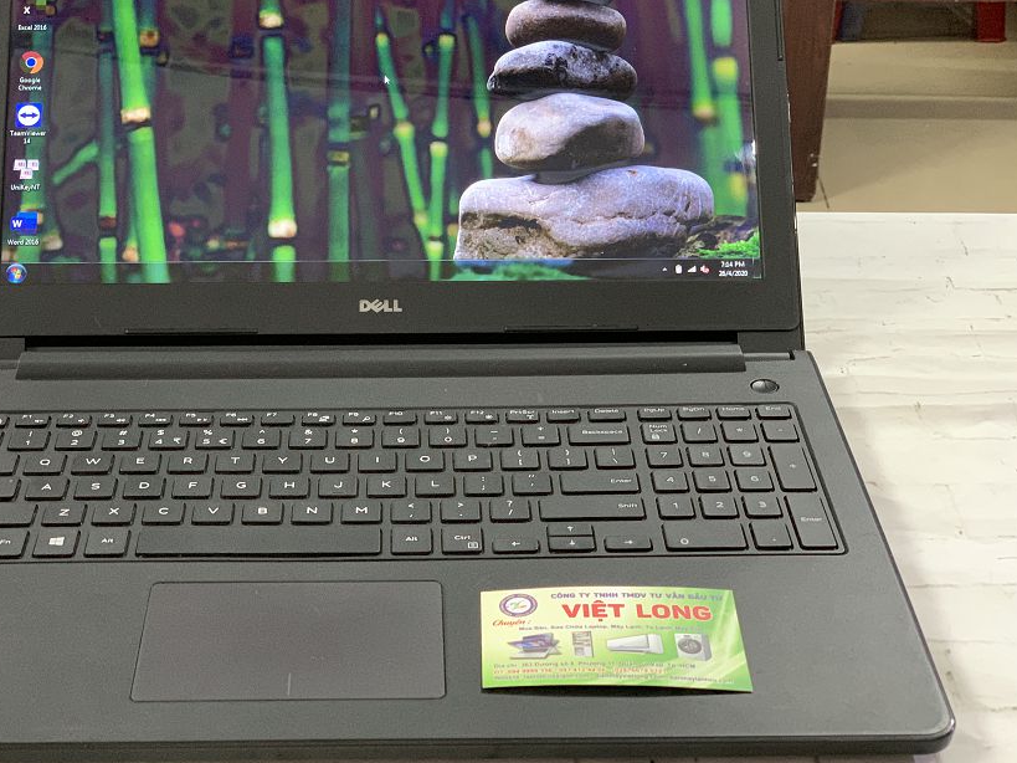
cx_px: 418
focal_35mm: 65
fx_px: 1909
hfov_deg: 29.8
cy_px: 296
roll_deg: +0.4
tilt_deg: -26.5
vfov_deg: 22.5
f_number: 2.4
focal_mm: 6
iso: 500
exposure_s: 1/33
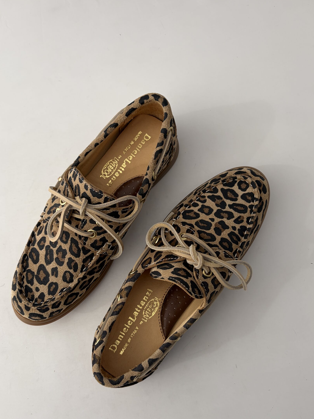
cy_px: 235
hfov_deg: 45.4
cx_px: 152
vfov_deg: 58.2
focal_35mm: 31
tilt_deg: -78.2
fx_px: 375
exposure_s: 1/3125
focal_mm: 5.96
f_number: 1.6
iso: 50
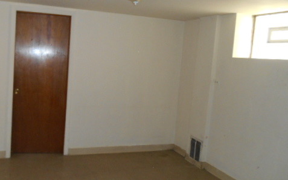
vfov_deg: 34.4
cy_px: 81
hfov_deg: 51.8
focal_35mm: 37
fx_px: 290
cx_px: 97
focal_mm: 4.7
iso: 280
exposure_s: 1/25
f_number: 3.4
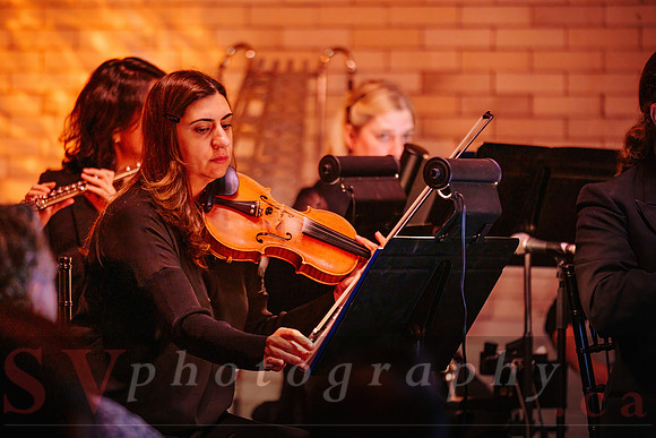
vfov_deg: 6.1
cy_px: 188
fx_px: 4126
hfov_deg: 9.1
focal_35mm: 226
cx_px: 281
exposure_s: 1/60
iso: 1000
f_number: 2.8
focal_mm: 198
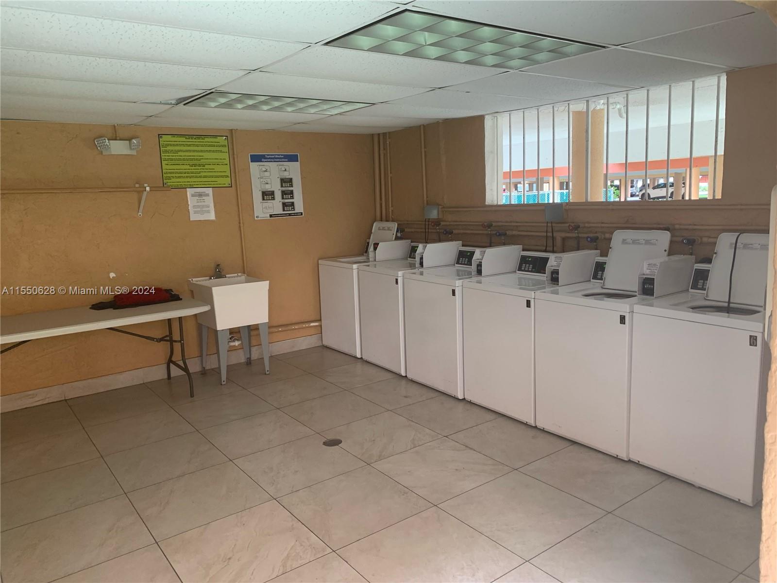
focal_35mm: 26
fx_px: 584
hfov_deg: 67.3
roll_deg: +2.9
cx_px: 388
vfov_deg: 53.1
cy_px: 292
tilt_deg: -8.8
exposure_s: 1/66
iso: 100
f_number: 1.8
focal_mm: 4.25
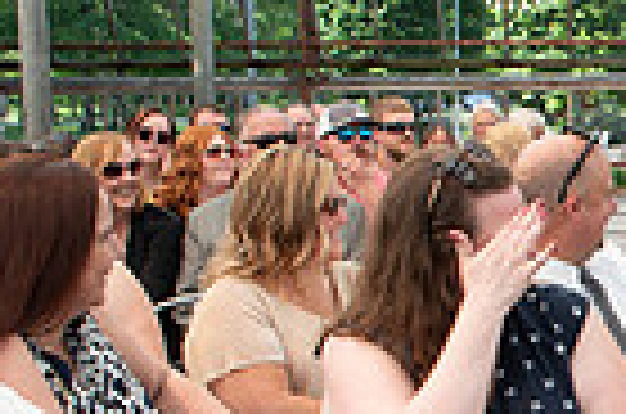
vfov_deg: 12.5
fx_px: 1891
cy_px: 311
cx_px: 1071
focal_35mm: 109
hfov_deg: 16.3
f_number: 5
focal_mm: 24
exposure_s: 1/200
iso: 160
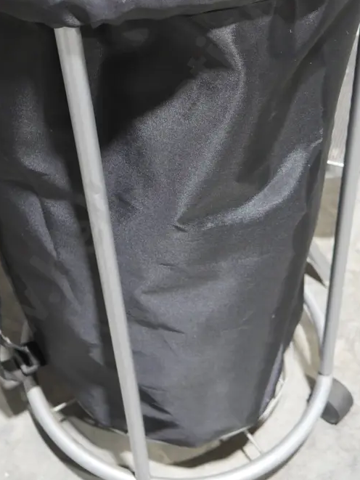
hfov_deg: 23.7
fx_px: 859
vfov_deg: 30.7
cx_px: 172
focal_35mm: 62
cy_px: 121
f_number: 4.5
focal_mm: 20
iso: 1250
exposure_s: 1/60
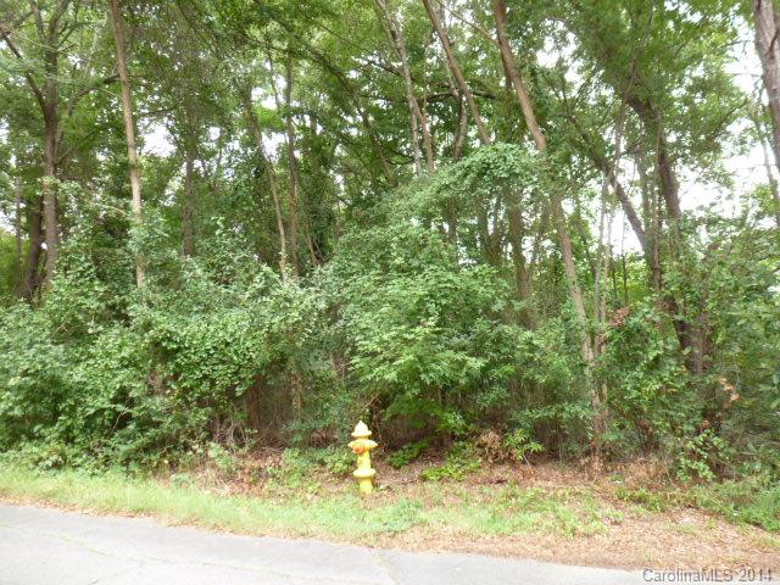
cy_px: 292
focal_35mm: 24
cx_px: 390
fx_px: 541
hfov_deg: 71.6
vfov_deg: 56.8
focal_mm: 4.3
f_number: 3.3
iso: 250
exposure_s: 1/60
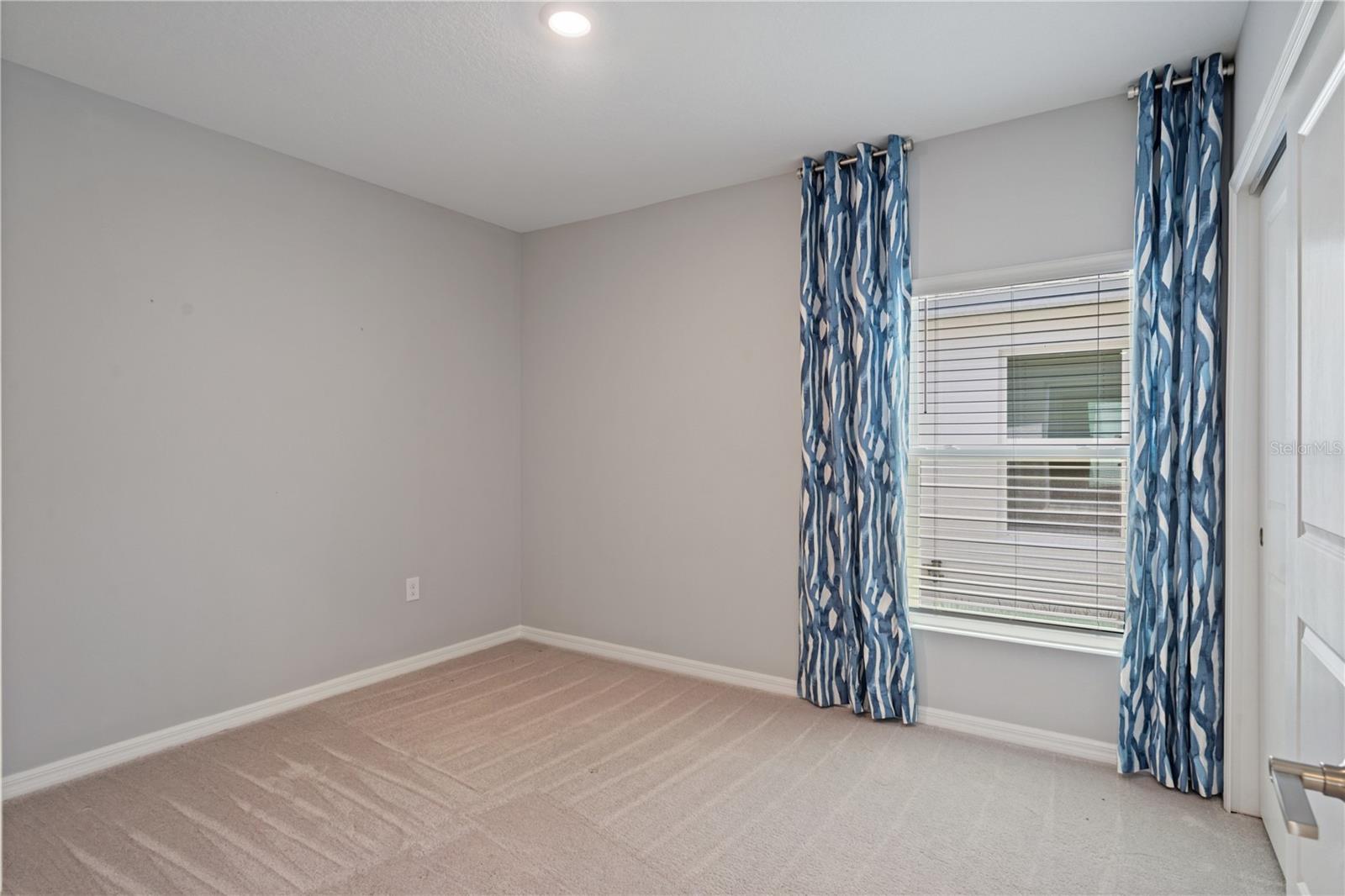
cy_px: 448
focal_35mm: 18
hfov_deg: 90.0
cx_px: 672
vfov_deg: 67.4
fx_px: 672
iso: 400
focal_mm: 18
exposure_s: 1/13
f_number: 9
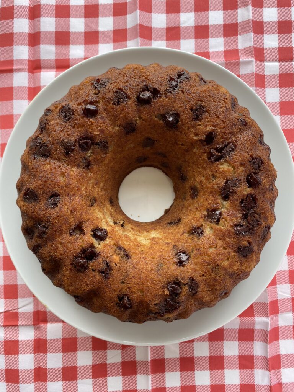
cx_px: 147
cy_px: 196
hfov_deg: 53.1
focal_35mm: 26
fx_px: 294
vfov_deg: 67.3
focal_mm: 4.25
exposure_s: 1/154
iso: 32
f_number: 1.8
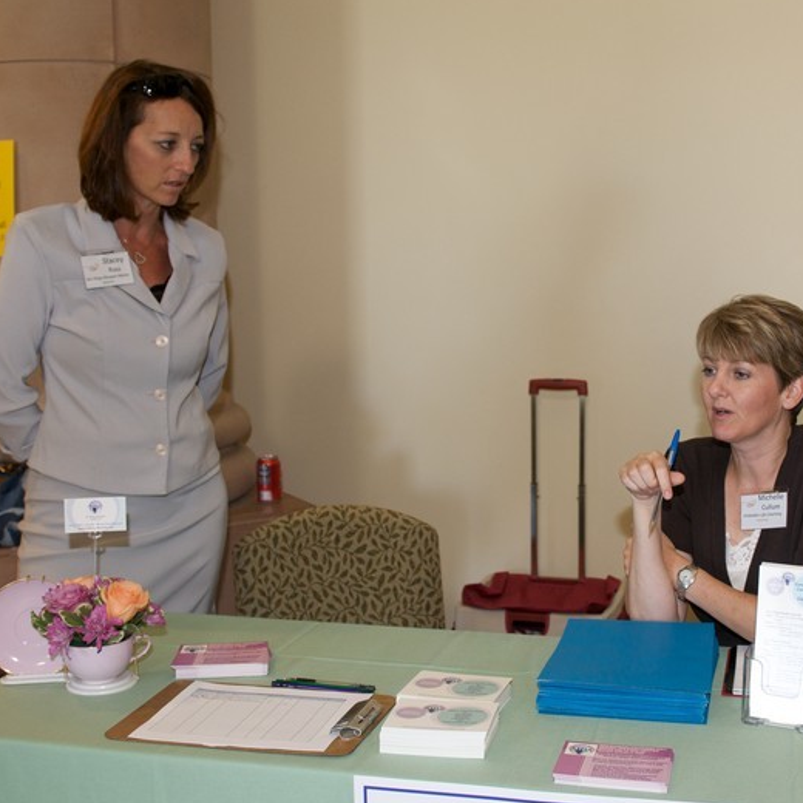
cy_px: 400
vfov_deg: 36.1
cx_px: 514
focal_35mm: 47
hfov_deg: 35.8
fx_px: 1234
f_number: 3.2
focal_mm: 24
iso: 400
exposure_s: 1/100
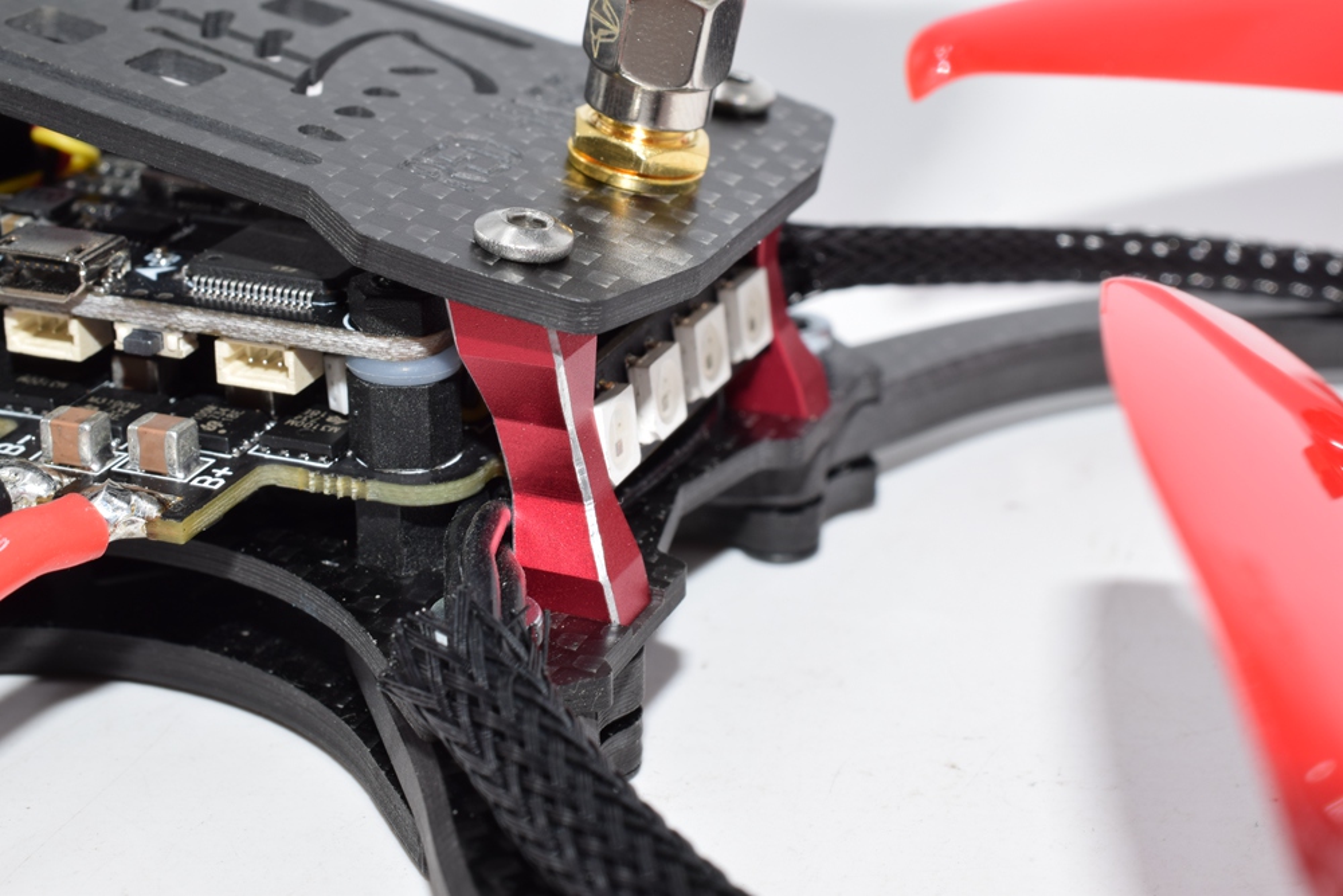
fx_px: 2239
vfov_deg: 22.6
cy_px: 448
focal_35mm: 60
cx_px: 672
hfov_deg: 33.4
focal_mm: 40
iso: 100
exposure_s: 1/25
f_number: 20
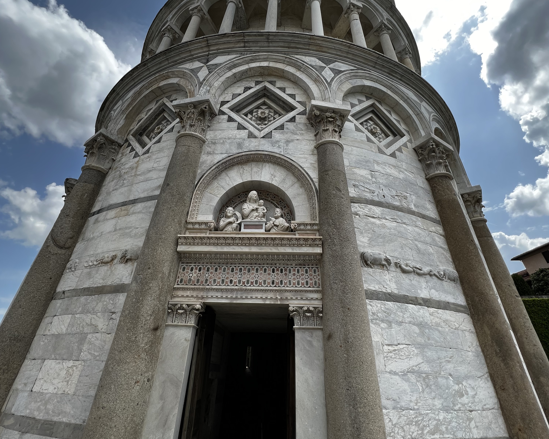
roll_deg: +2.7
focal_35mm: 17
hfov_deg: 89.6
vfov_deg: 76.0
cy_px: 174
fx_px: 276
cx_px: 274
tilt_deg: +34.4
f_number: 1.8
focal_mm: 1.57
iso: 32
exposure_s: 1/995
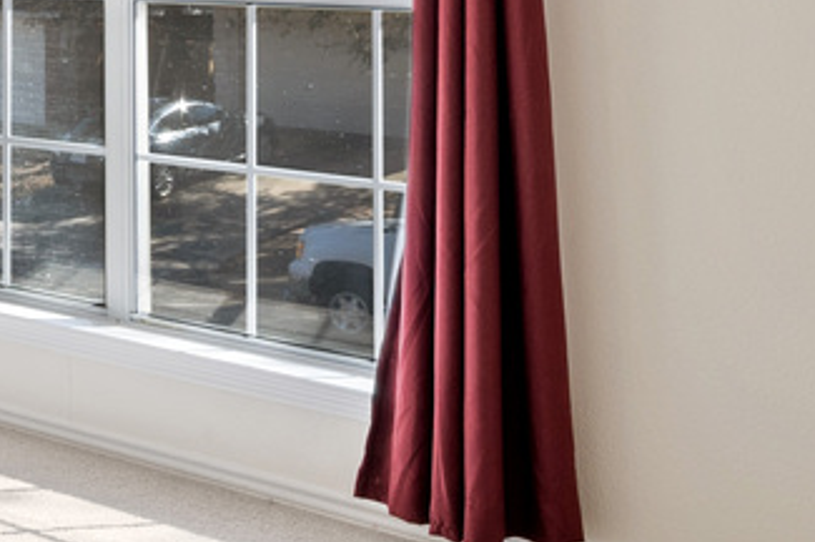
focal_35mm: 80
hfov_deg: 20.2
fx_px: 1809
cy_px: 58
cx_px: -538
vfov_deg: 16.8
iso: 400
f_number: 9
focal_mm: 16
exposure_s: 1/10
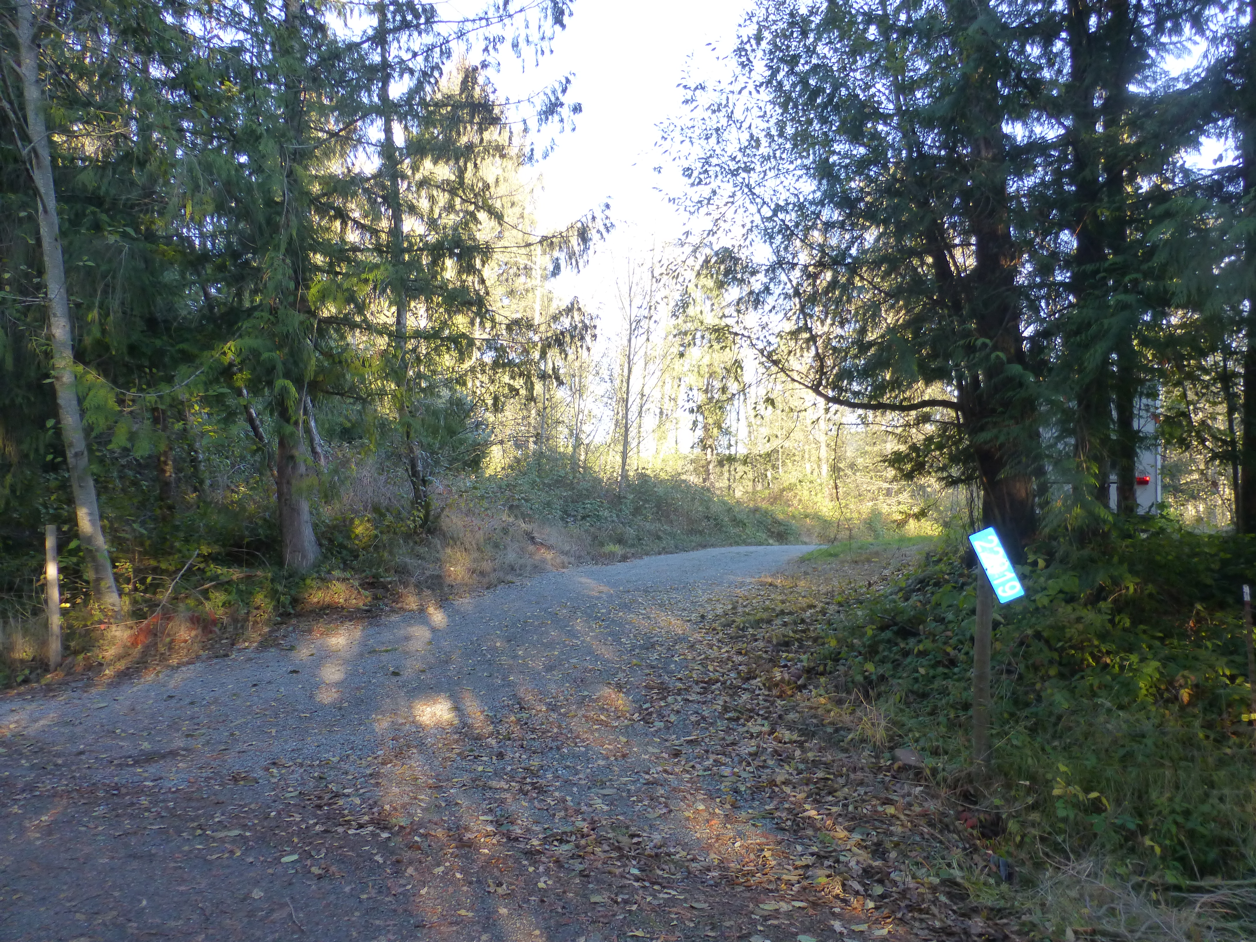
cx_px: 628
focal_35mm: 24
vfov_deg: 56.8
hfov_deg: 71.6
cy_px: 471
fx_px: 871
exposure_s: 1/80
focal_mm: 4.3
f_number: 3.3
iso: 160
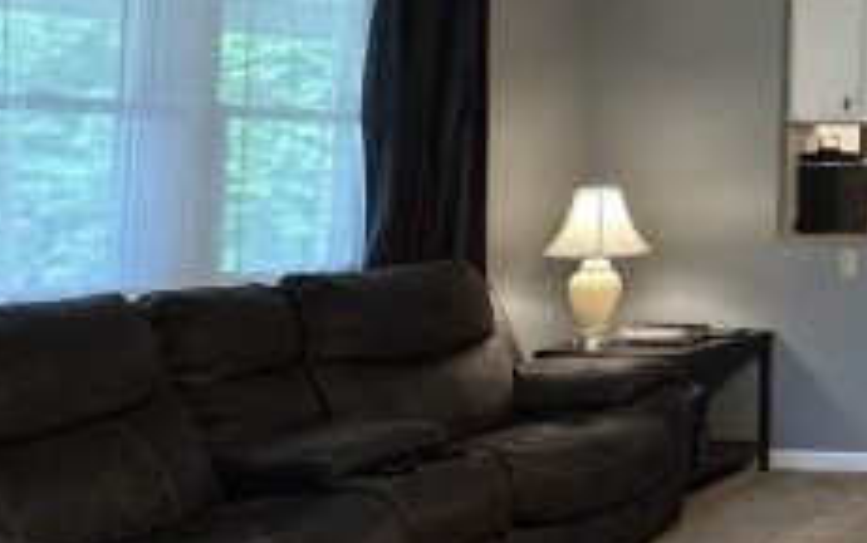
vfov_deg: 29.3
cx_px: 1227
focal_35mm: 43
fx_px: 1017
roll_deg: -0.3
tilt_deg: +2.7
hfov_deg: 30.9
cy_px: 117
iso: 200
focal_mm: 2.22
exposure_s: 1/60
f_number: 2.2
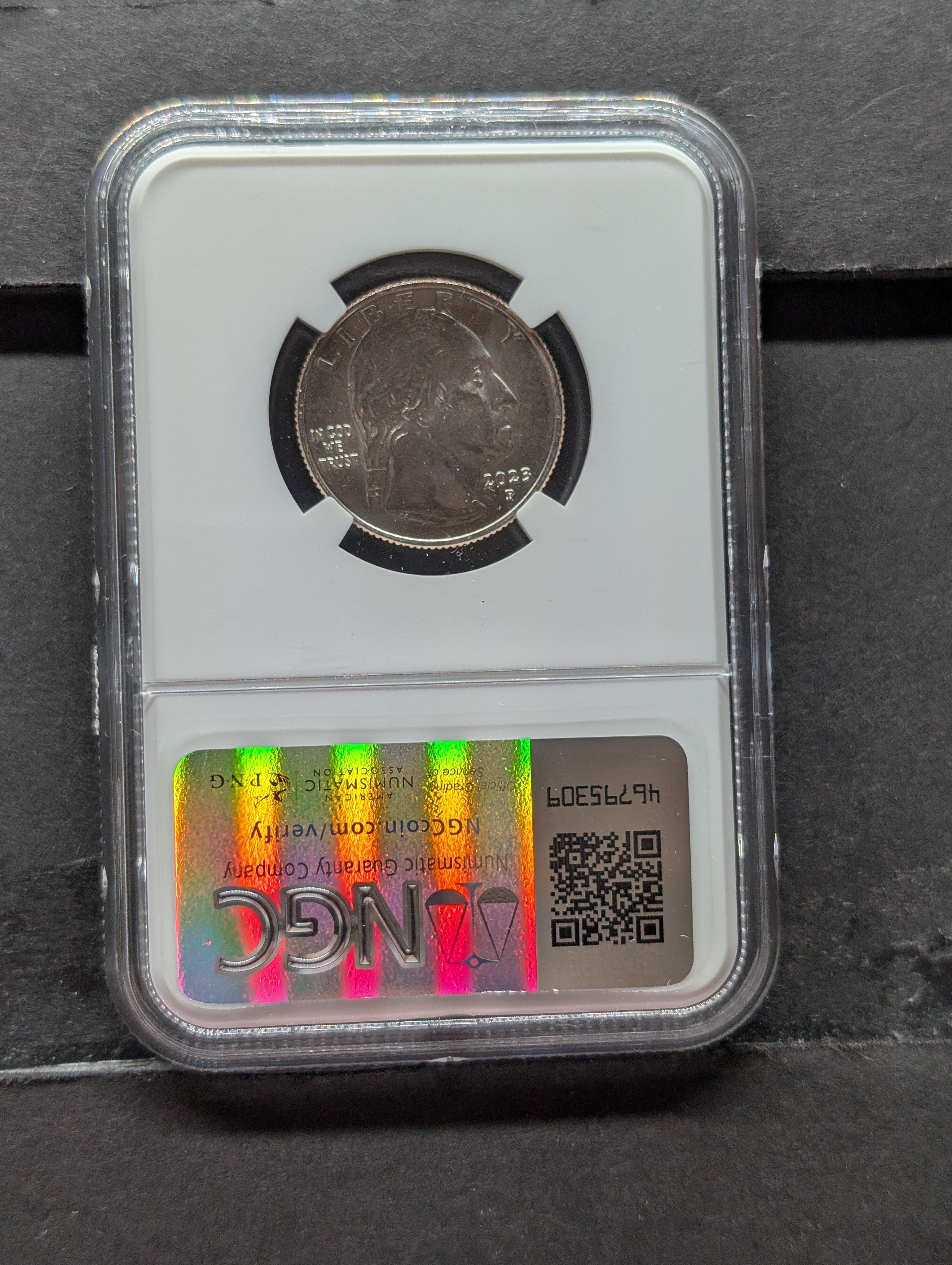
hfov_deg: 29.7
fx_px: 1792
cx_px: 476
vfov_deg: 38.9
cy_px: 632
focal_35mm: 49
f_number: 1.68
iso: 42
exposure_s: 1/91.2
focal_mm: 6.9
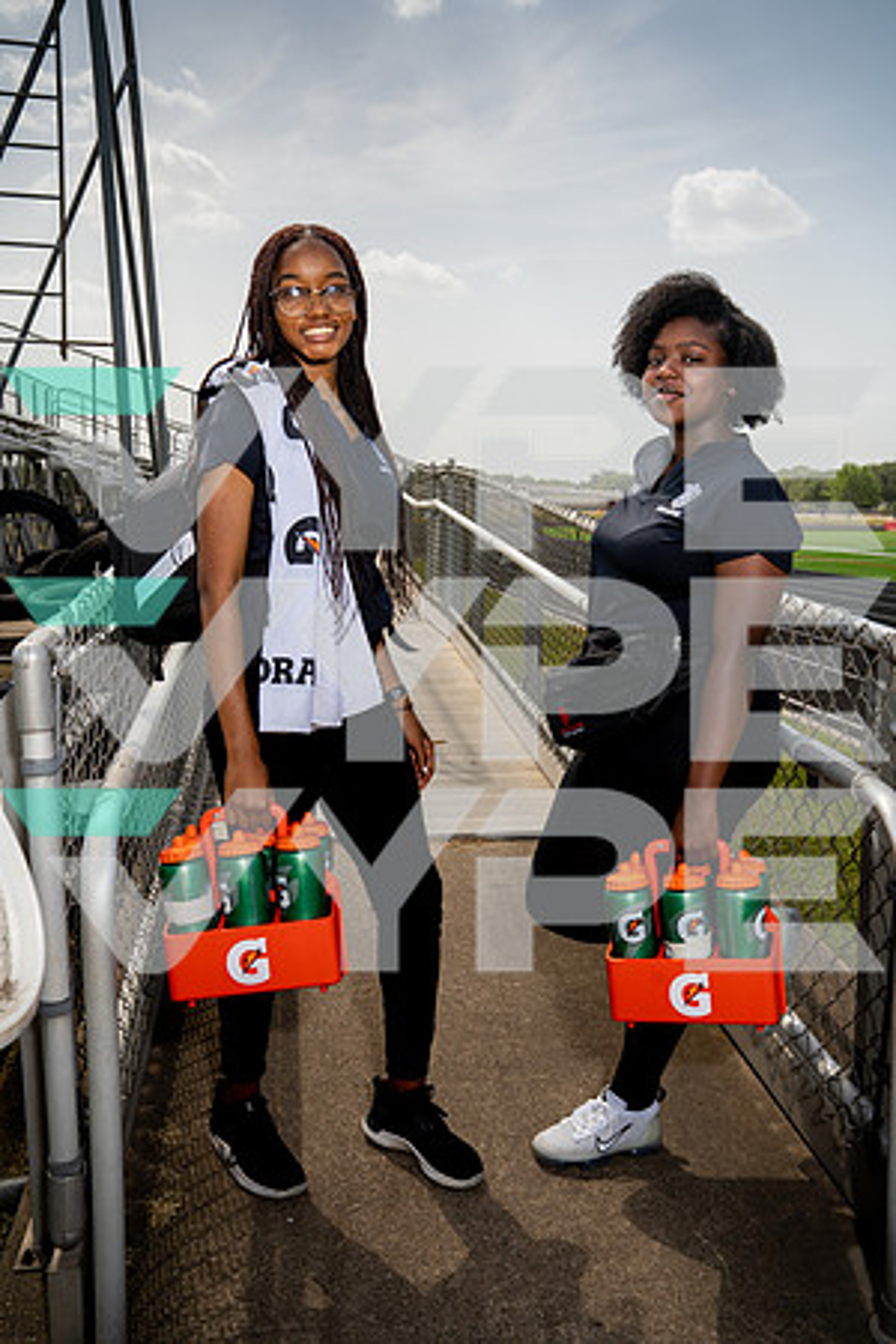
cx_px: 448
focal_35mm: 31
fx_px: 1157
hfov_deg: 42.3
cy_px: 672
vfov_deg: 60.3
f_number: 7.1
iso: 100
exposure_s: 1/250
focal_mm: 31
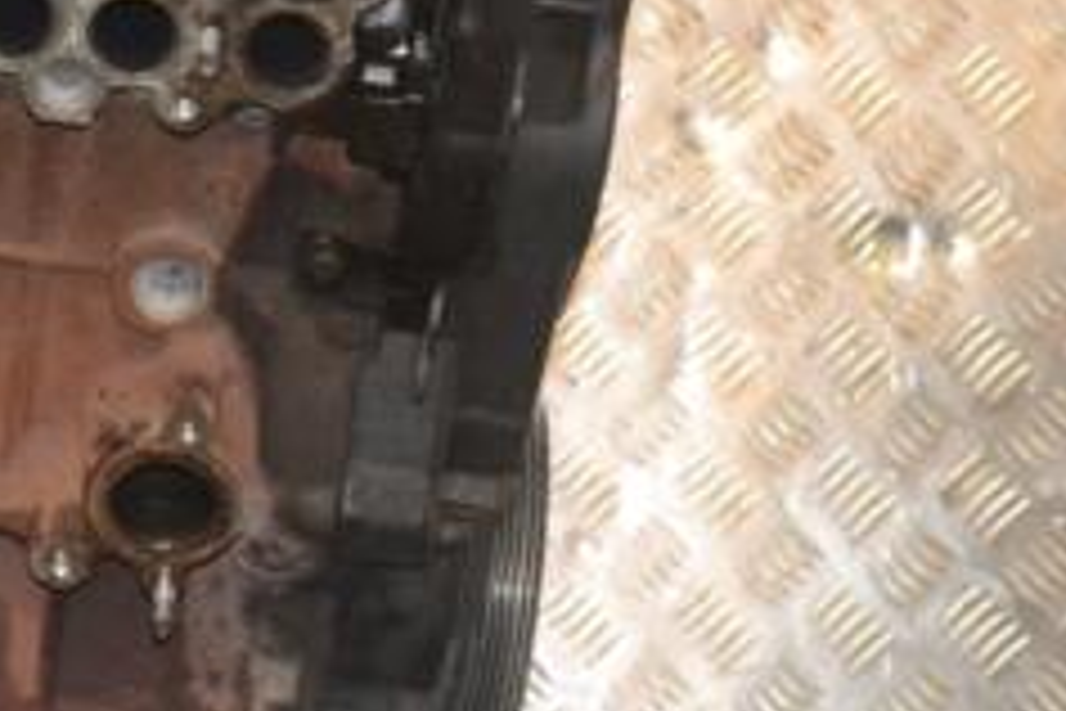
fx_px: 4264
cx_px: -243
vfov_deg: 9.5
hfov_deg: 13.8
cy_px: 207
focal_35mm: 144
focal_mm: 38
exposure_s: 1/60
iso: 3200
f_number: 7.1
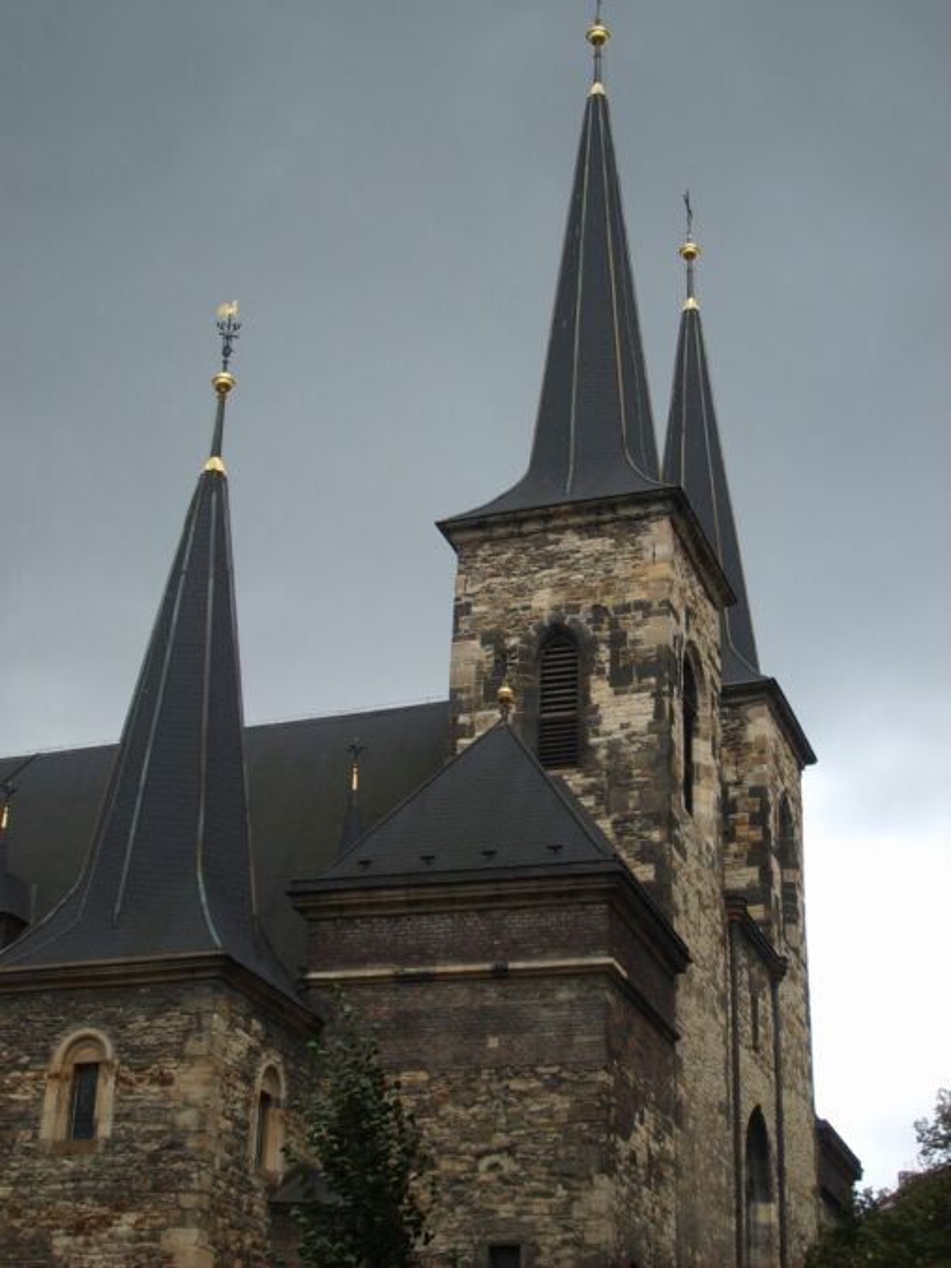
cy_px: 634
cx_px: 476
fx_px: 1904
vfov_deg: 36.8
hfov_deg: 28.0
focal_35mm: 52
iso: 50
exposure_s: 1/250
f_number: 3.3
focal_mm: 8.7
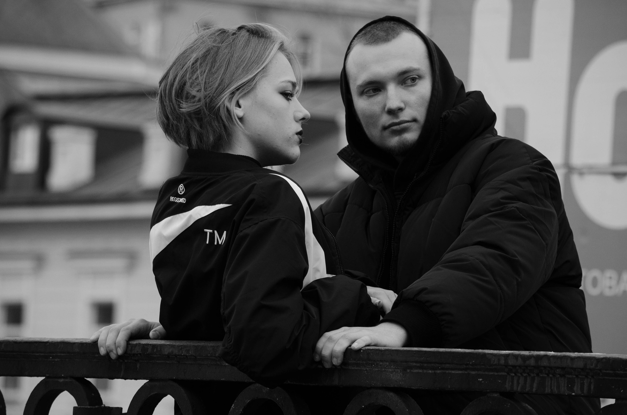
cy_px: 208
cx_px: 314
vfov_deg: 6.4
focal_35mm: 212
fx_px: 3688
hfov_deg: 9.7
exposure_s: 1/320
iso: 250
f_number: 4.8
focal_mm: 125
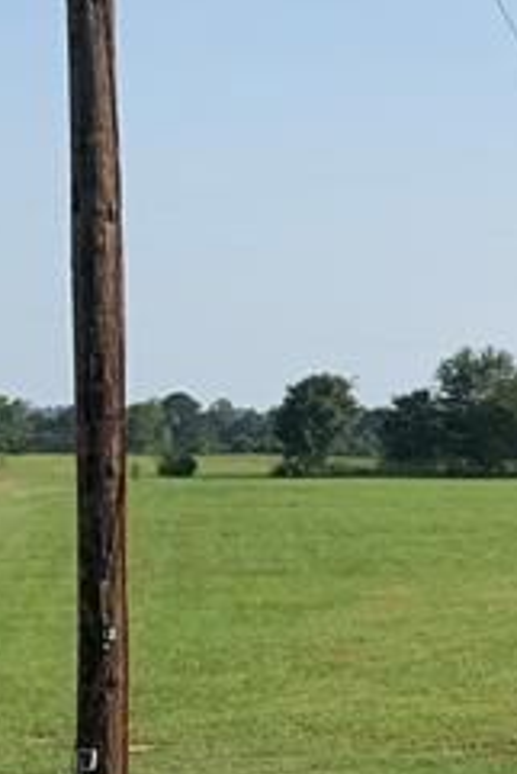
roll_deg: +0.0
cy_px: 507
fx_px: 2474
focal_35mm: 115
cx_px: 1516
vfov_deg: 17.7
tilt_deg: -1.0
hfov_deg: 9.5
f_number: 1.8
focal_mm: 4.25
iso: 25
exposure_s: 1/3937
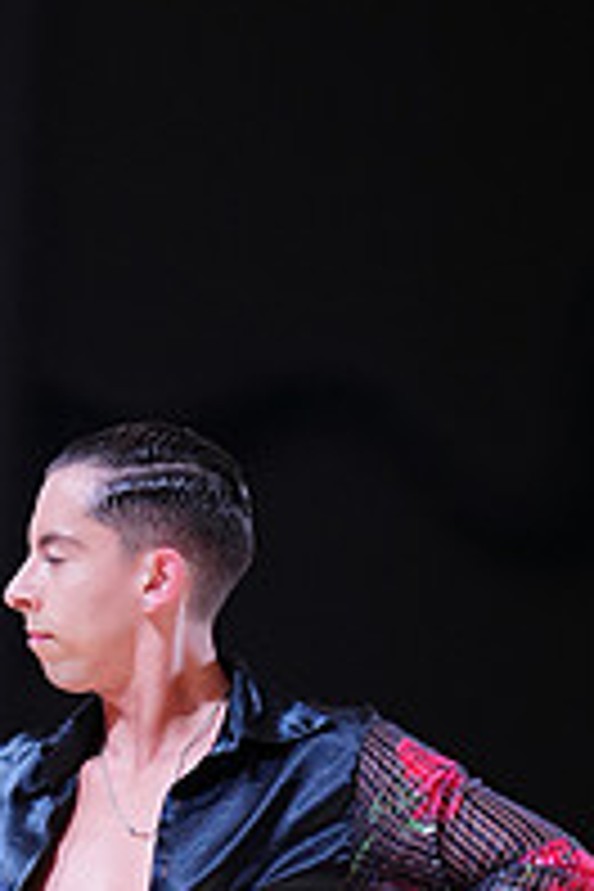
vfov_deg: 4.5
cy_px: 1246
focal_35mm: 452
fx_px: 11186
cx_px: -223
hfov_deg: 3.0
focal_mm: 154
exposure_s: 1/500
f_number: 2.8
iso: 1600
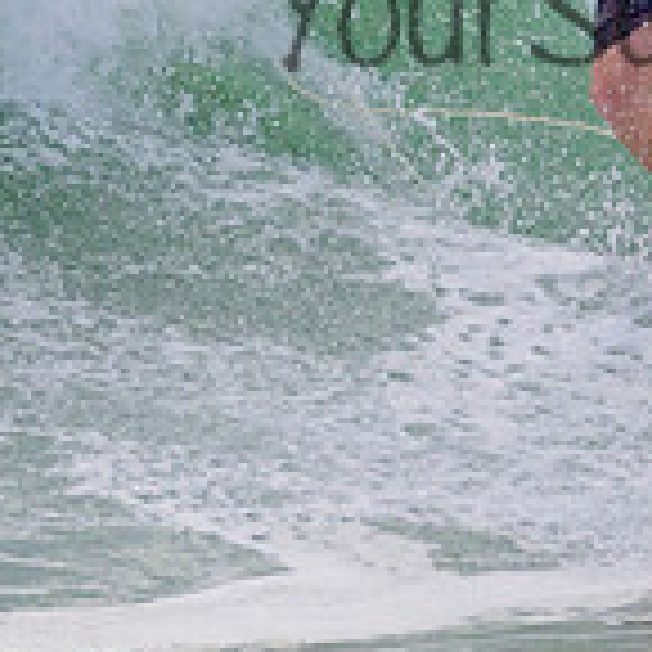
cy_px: -38
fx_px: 57920
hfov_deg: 0.6
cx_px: 728
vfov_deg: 0.6
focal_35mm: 2718
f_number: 11
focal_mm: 800
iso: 1100
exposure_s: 1/2000
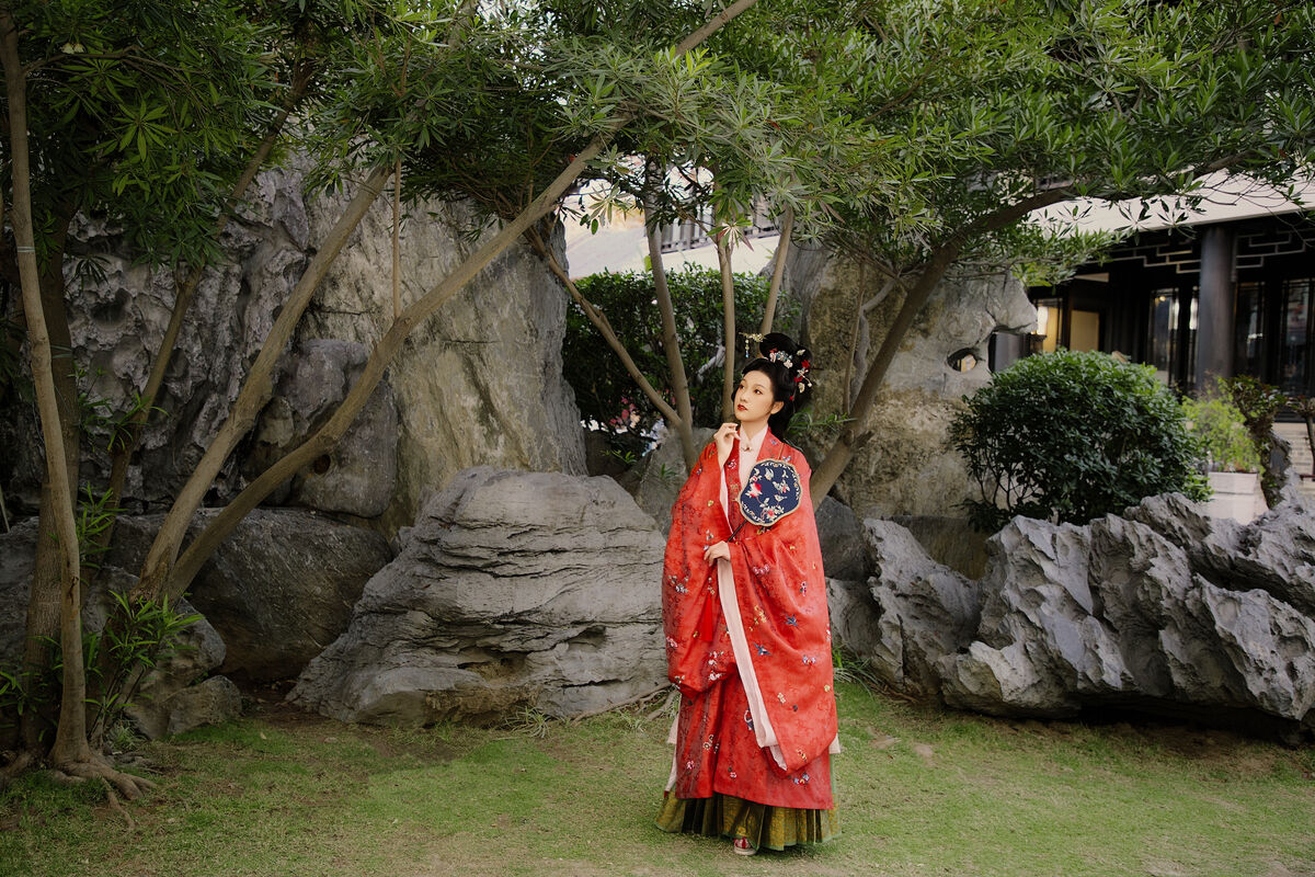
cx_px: 658
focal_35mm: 39
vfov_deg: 34.2
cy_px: 438
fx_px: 1424
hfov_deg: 49.6
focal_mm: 40
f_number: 4
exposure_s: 1/100
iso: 400
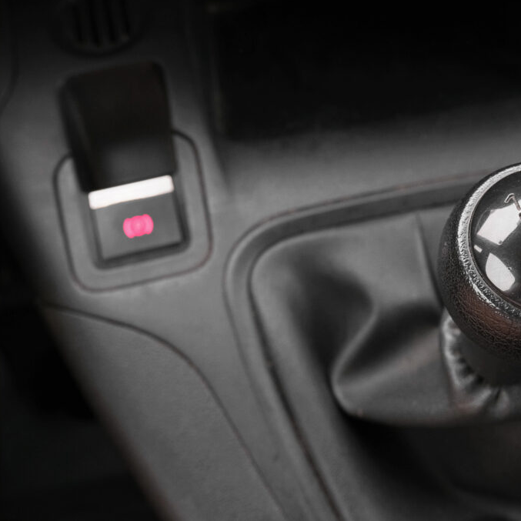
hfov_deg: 31.1
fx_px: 920
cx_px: 392
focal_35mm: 54
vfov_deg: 31.6
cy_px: 259
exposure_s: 1/125
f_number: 8
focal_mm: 28
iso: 1600
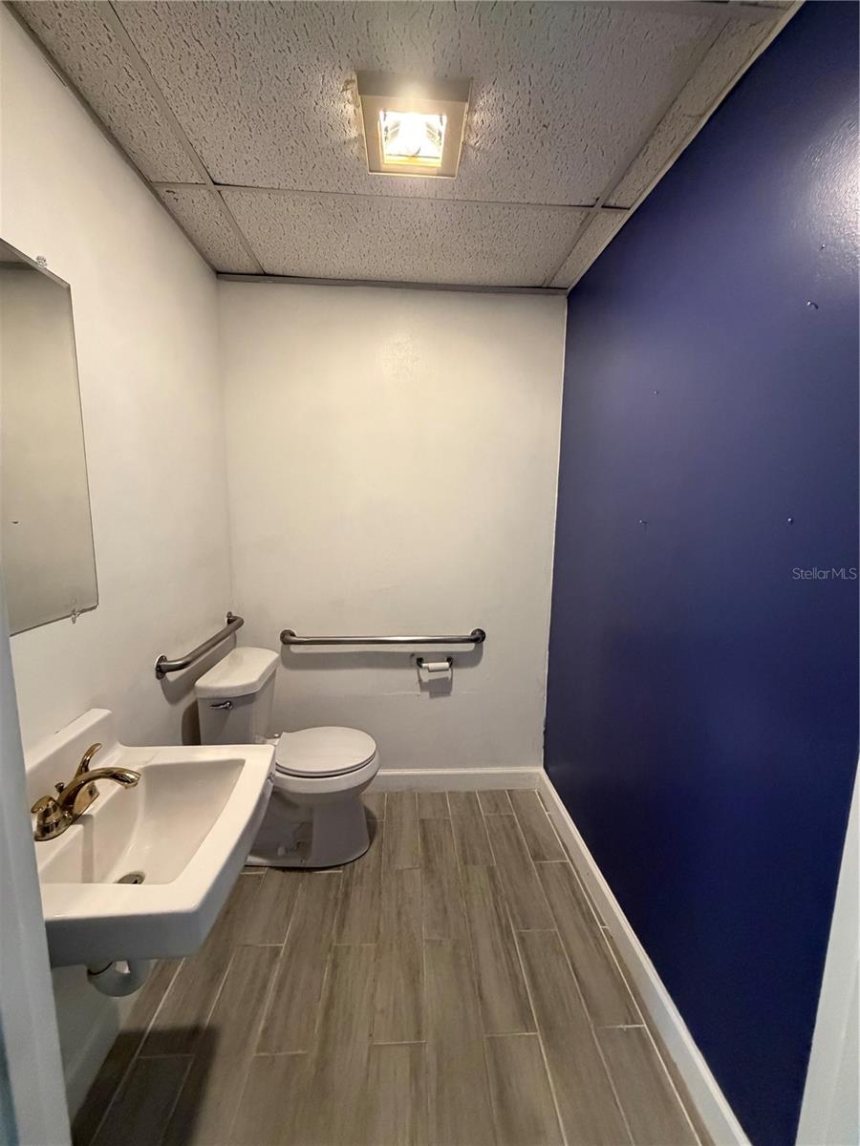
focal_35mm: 14
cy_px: 573
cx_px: 430
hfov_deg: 85.7
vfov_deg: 102.1
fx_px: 464
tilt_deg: -7.4
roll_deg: -1.5
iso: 640
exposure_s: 1/60
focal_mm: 2.22
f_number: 2.2
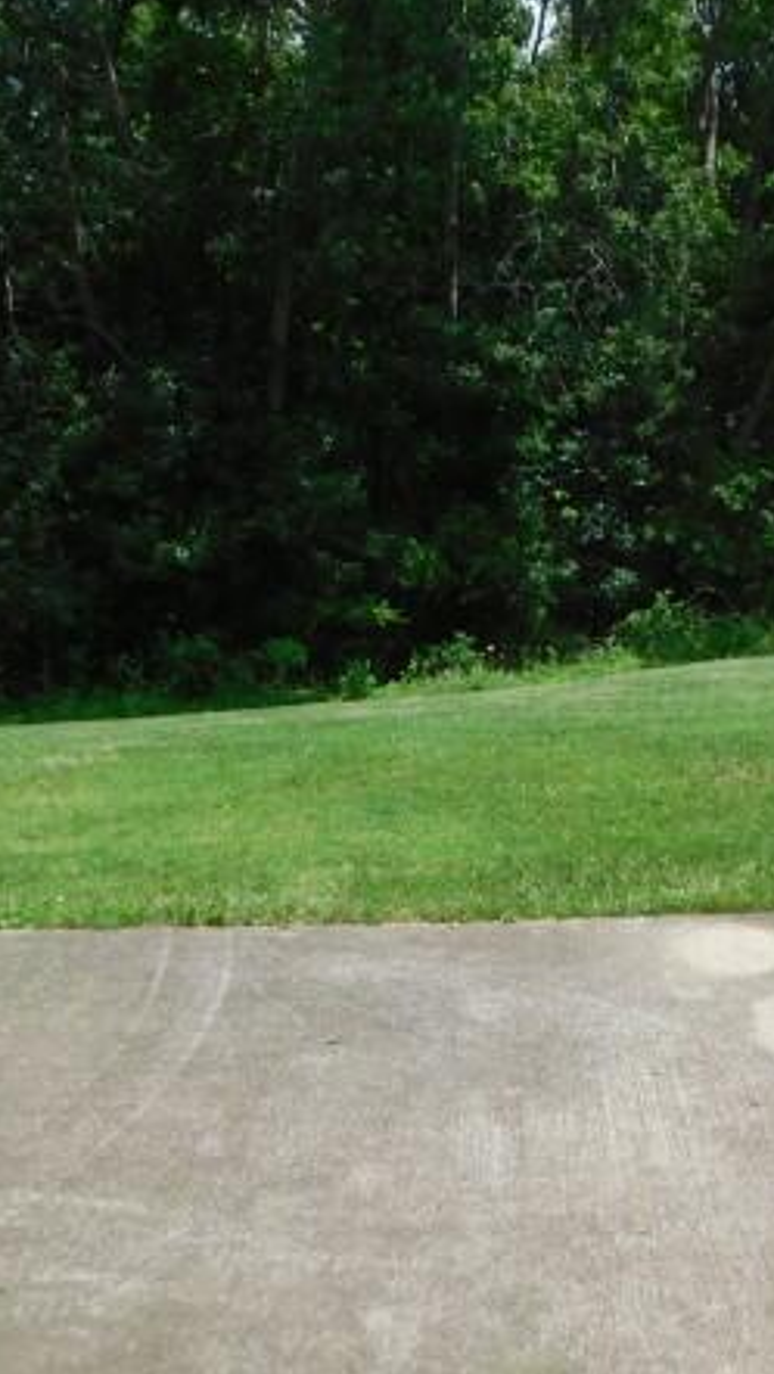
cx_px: 603
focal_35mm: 34
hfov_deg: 33.8
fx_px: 1239
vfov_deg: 58.0
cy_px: 687
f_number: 3
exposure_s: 1/1000
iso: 125
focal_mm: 4
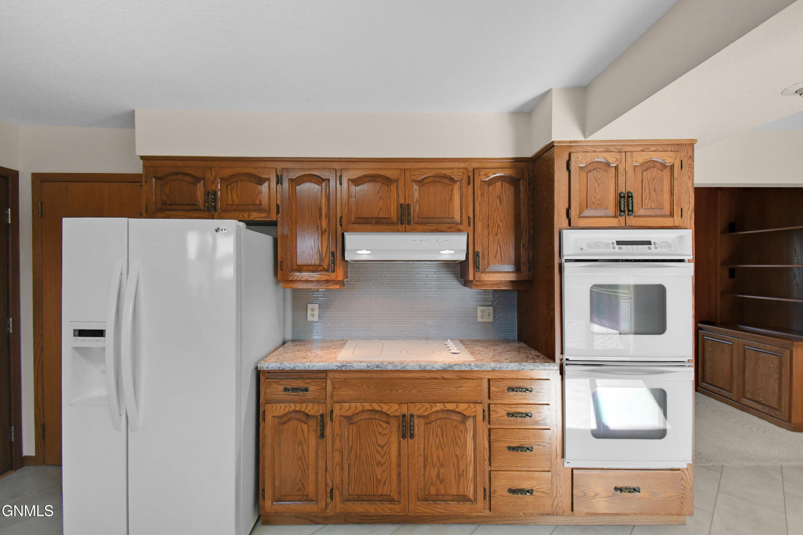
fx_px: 335
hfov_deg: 100.4
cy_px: 268
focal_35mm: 15
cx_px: 402
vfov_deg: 77.3
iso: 3200
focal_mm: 10
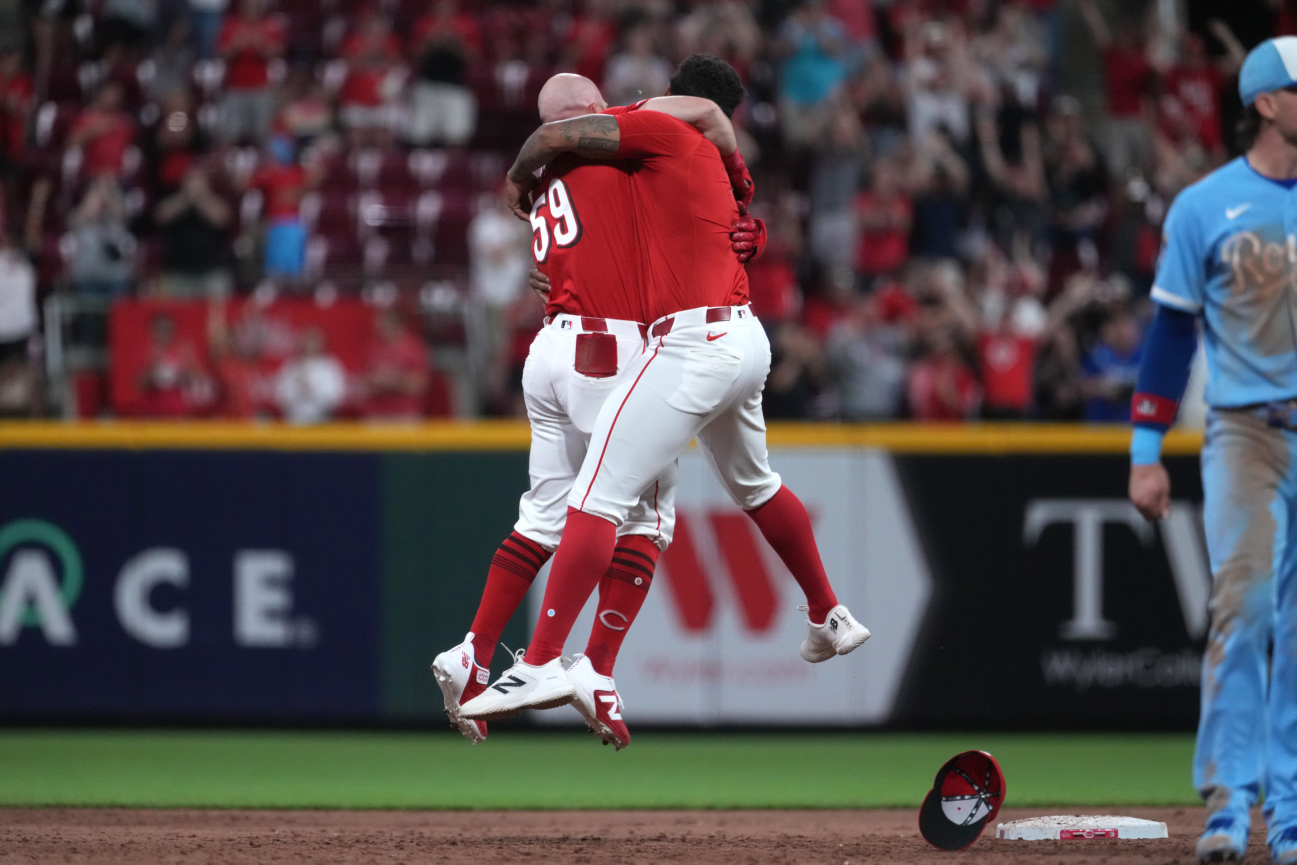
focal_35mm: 420
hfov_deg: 4.9
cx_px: 648
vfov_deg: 3.3
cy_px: 432
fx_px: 15130
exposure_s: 1/1000
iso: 5000
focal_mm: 420
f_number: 4
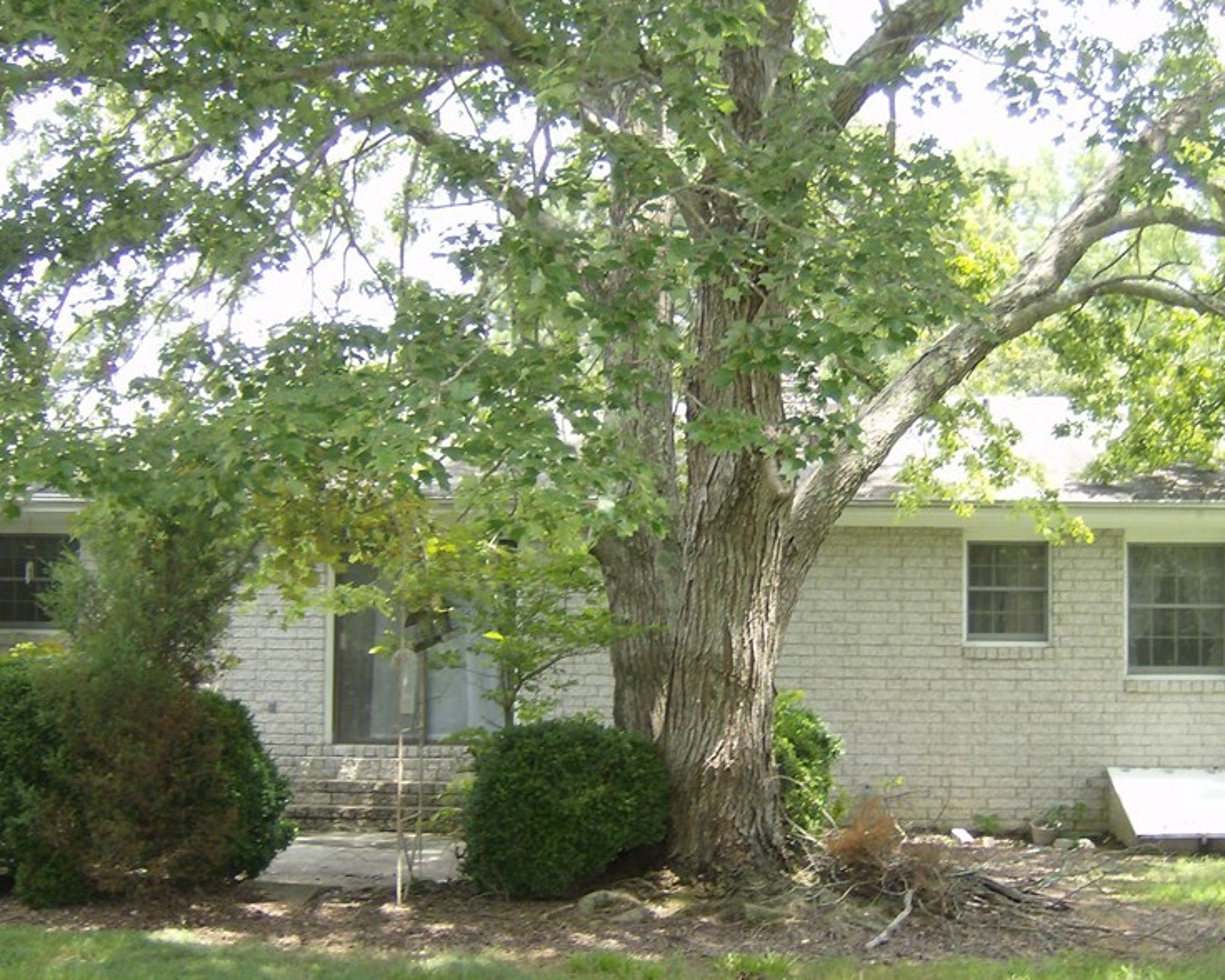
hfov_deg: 38.0
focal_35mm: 49
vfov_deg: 30.8
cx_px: 649
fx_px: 1777
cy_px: 564
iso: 100
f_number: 2.8
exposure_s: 1/147
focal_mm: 6
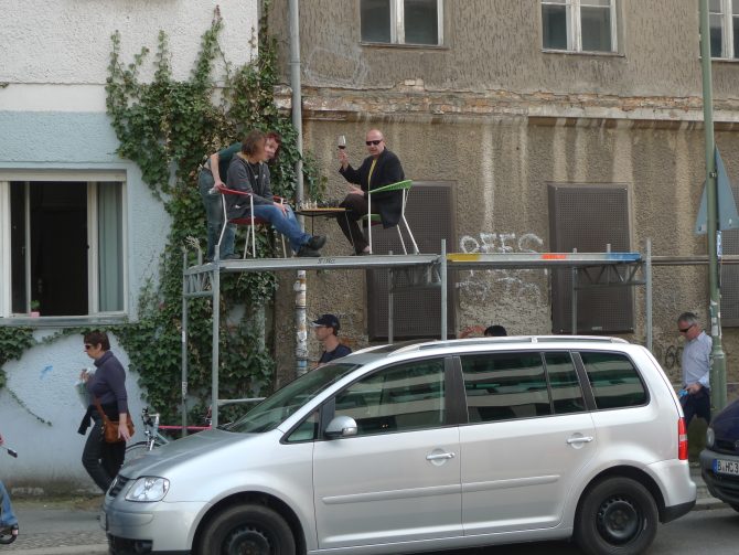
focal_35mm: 60
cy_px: 278
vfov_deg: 24.4
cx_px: 370
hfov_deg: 32.2
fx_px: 1281
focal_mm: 12.8
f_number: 2.8
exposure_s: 1/320
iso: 80
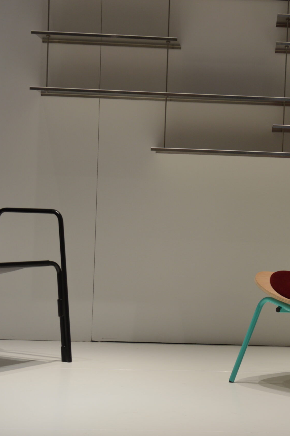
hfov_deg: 17.5
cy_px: 218
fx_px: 931
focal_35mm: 77
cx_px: 252
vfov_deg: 26.3
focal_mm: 34
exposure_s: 1/125
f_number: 5.6
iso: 180
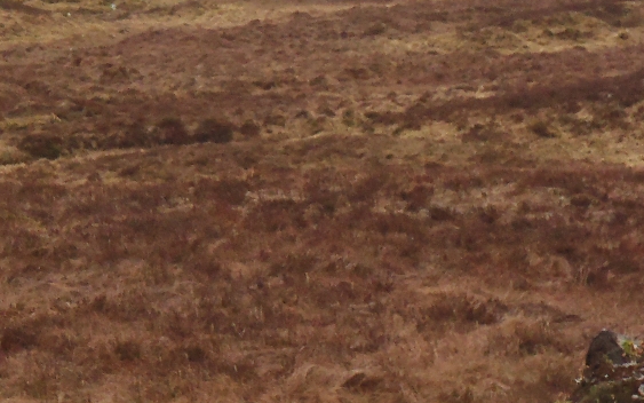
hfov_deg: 10.2
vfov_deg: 6.4
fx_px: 3616
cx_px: 284
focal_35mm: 206
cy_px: 1
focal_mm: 18.2
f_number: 5.1
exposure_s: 1/100
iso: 400
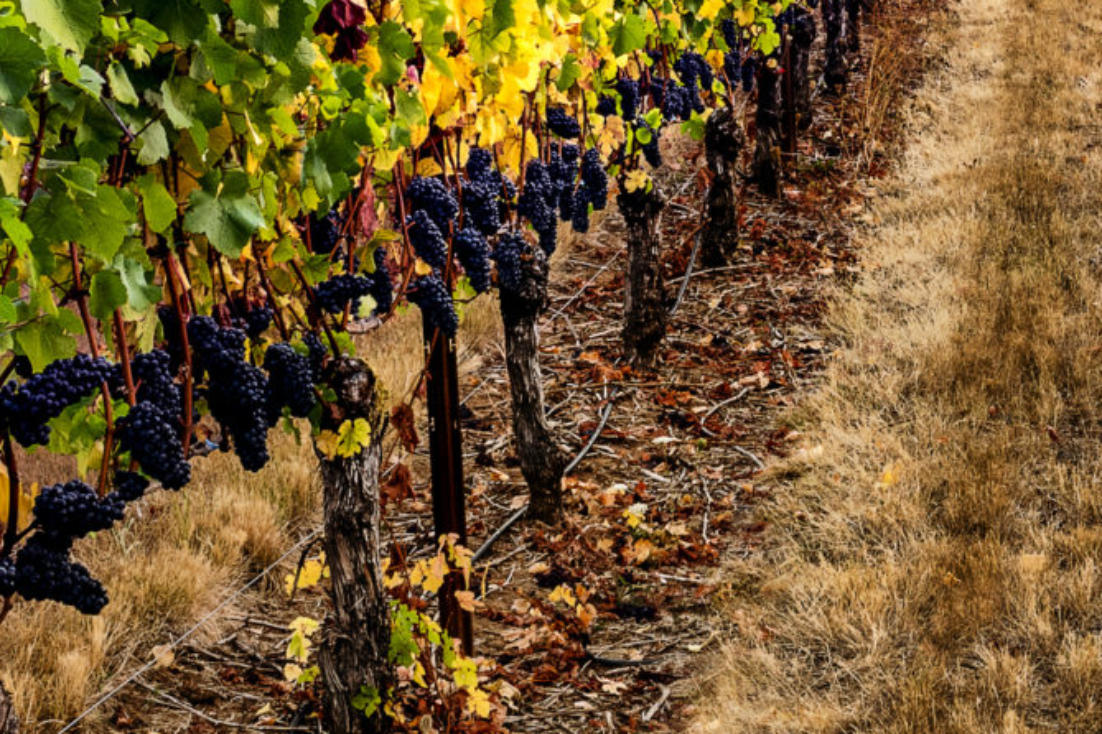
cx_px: 1028
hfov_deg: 18.1
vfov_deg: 11.7
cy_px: -402
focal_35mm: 111
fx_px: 3398
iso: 200
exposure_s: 1/4
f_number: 13
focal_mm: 29
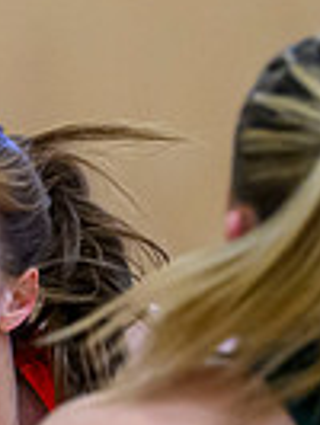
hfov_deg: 1.3
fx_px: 14398
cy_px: 352
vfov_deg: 1.7
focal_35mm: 1170
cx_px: -385
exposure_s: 1/1000
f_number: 3.2
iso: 4000
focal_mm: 165
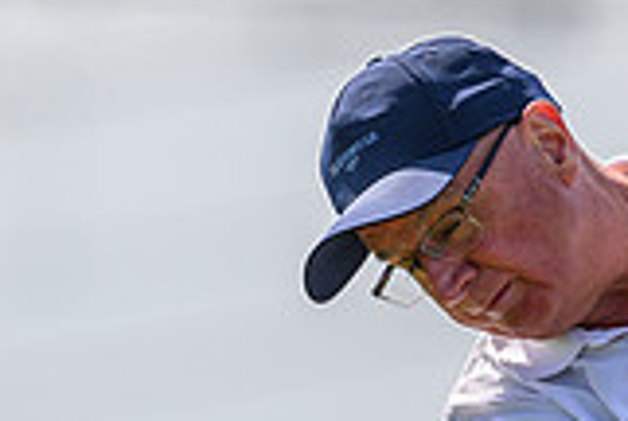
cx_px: 805
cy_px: 289
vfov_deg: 0.8
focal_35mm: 1819
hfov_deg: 1.1
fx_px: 31790
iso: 500
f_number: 4
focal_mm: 400
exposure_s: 1/5000
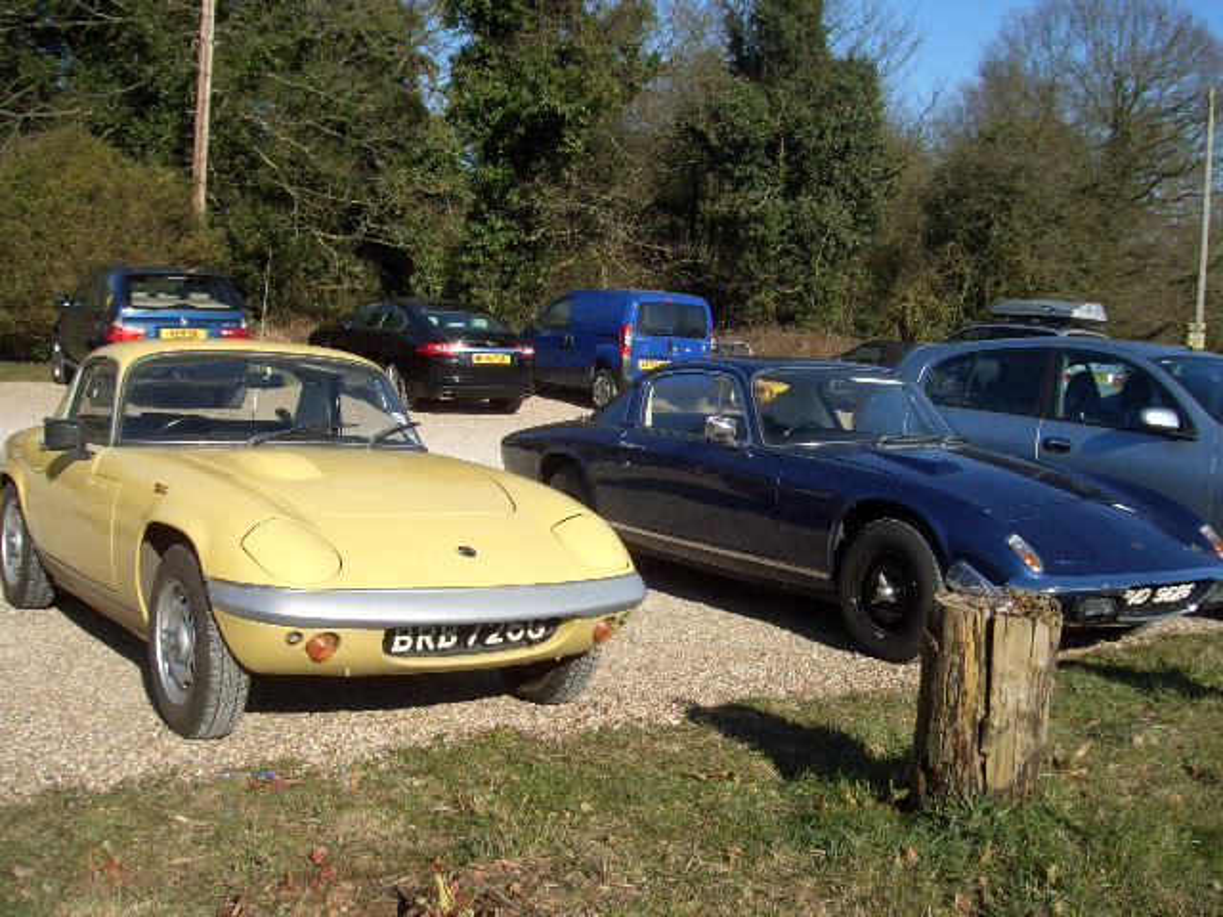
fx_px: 1378
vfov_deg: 36.8
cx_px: 612
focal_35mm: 39
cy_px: 458
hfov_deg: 47.9
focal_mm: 8
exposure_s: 1/400
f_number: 4.8
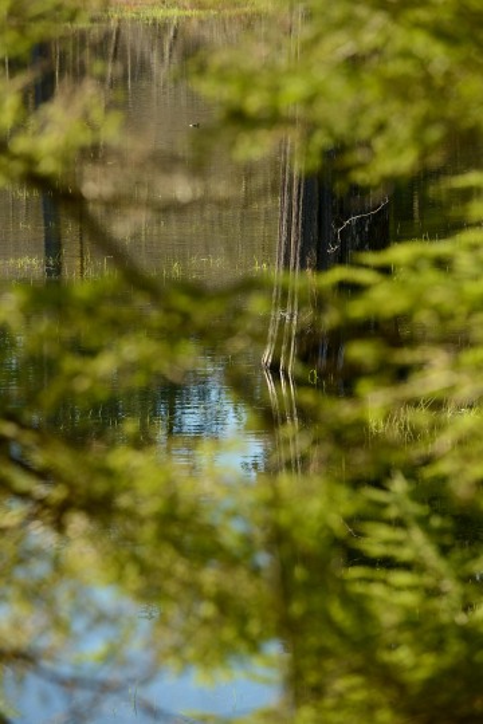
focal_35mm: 200
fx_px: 4025
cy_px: 362
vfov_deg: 10.3
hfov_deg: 6.9
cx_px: 242
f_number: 6.3
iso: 320
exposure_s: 1/400
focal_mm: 200
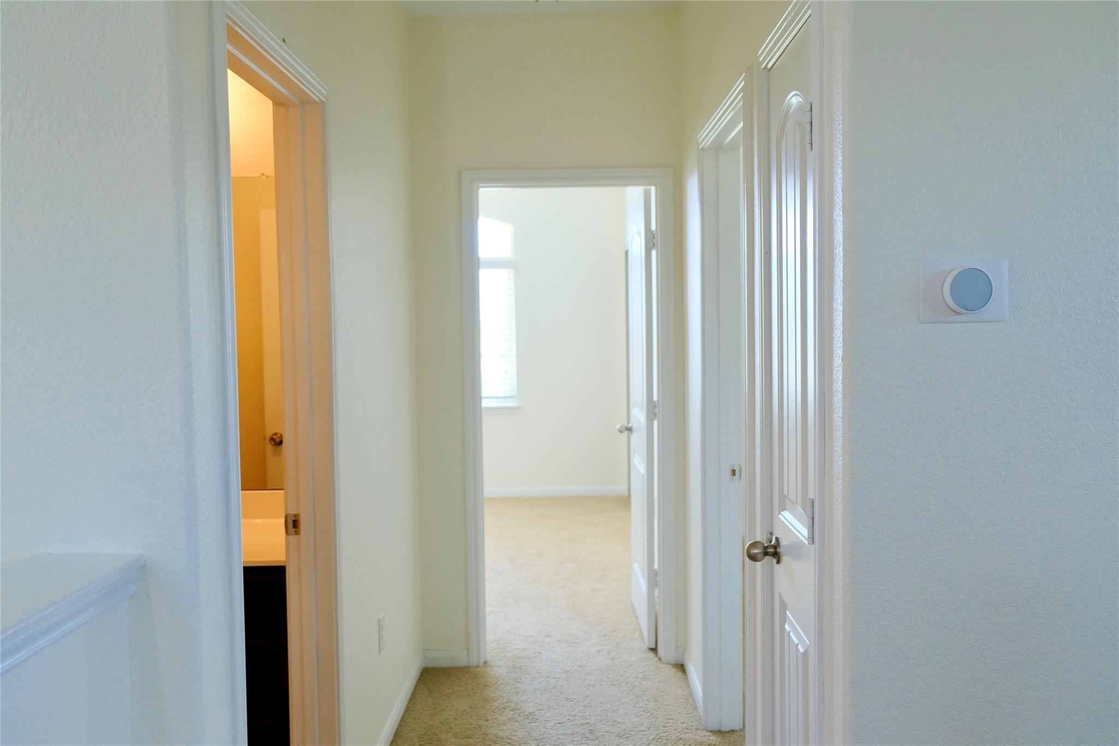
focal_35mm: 29
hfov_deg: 63.7
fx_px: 901
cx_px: 560
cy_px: 373
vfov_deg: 45.0
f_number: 2.8
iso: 1250
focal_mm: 19.6
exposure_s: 1/125
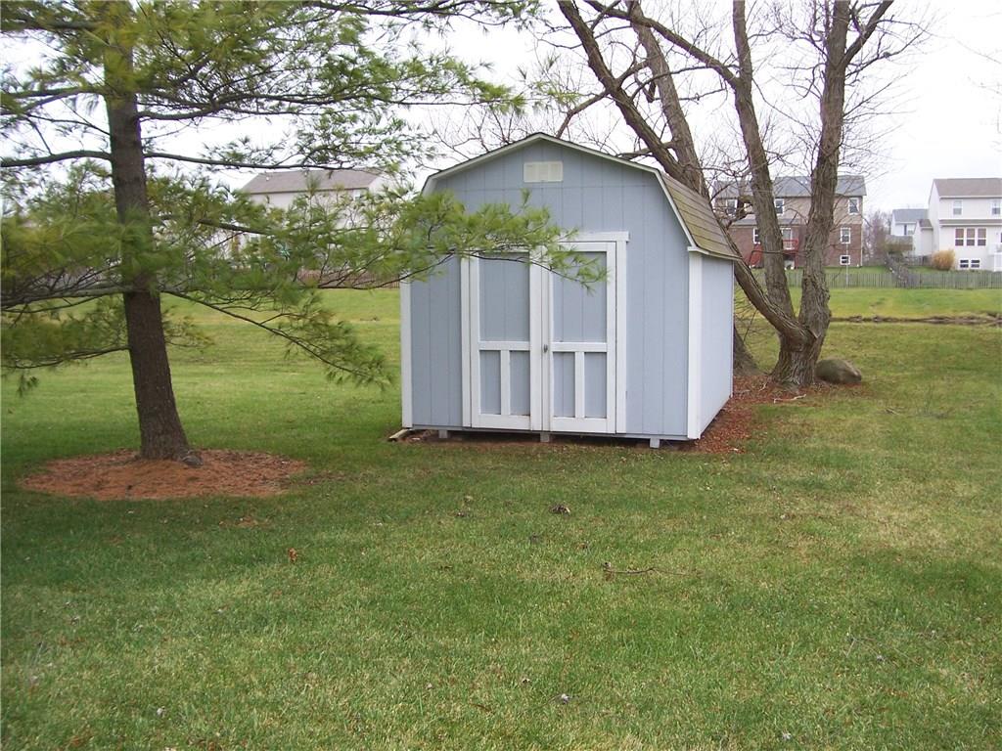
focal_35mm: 34
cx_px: 501
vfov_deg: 41.8
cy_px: 376
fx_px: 984
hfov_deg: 54.0
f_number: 2.7
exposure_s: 1/180
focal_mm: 5.6
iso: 80
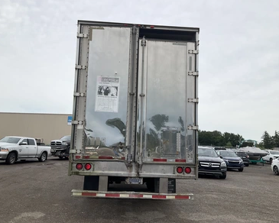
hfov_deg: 57.2
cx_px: 138
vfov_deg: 47.1
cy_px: 113
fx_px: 256
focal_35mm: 31
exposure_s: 1/2227
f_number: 1.8
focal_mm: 3
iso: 25
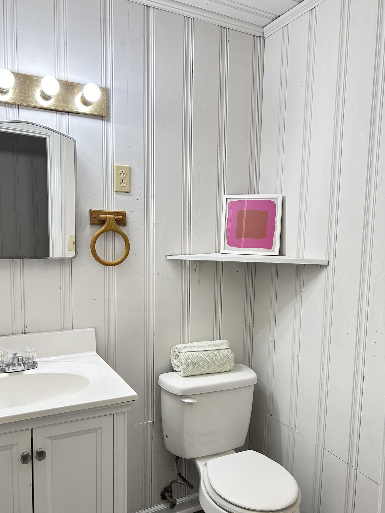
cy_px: 284
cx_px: 207
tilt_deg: -7.2
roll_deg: -2.3
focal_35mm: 29
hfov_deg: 48.2
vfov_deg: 61.5
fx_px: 430
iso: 80
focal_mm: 5.7
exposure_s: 1/60
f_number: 1.5
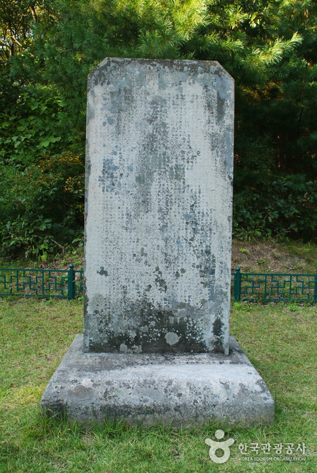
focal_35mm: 30
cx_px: 158
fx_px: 395
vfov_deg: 61.9
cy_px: 236
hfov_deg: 43.7
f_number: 8
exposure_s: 1/60
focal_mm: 20
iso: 400
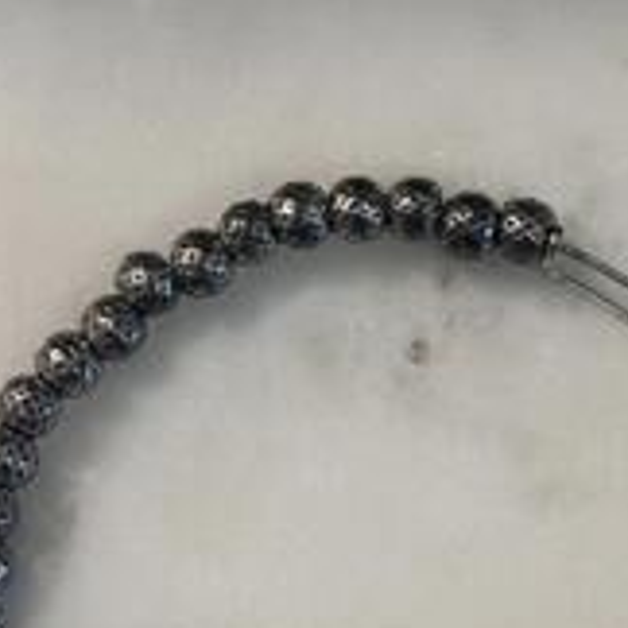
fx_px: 2217
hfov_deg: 16.1
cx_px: 407
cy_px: 609
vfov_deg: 15.9
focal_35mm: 108
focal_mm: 5.96
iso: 50
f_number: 1.6
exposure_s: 1/60
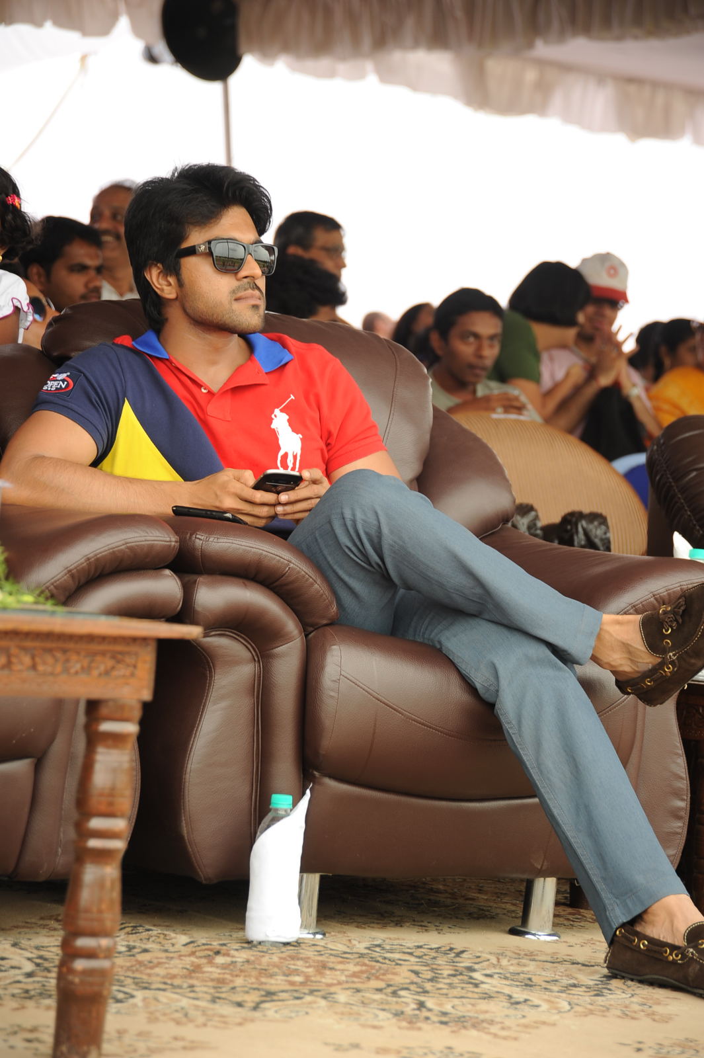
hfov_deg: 11.4
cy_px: 529
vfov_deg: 17.1
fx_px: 3524
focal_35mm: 120
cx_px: 352
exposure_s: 1/125
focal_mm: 120
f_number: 5.6
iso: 400
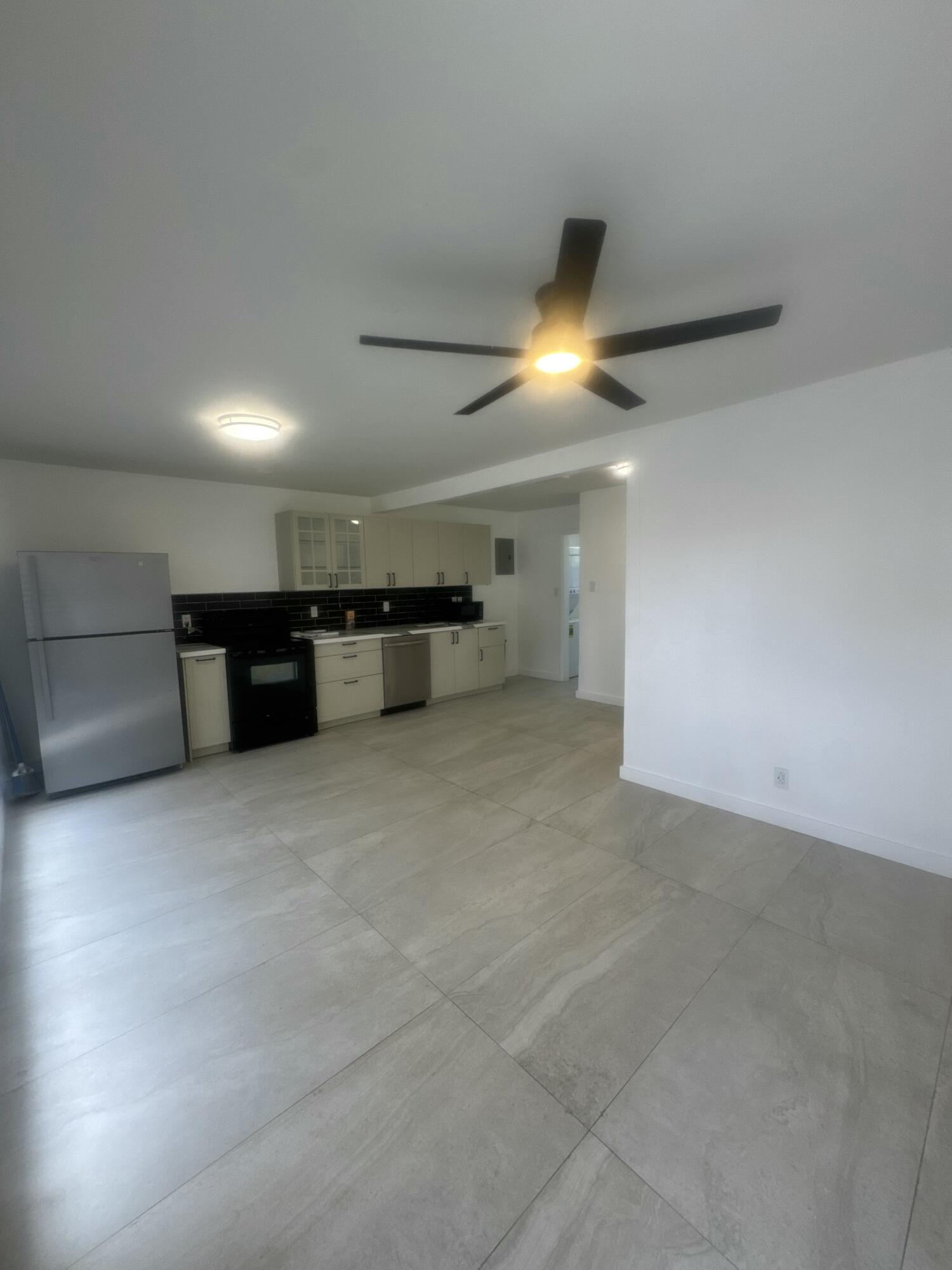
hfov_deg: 85.7
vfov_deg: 102.1
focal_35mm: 14
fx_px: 513
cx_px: 476
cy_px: 635
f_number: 2.2
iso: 100
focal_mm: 2.22
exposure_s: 1/120
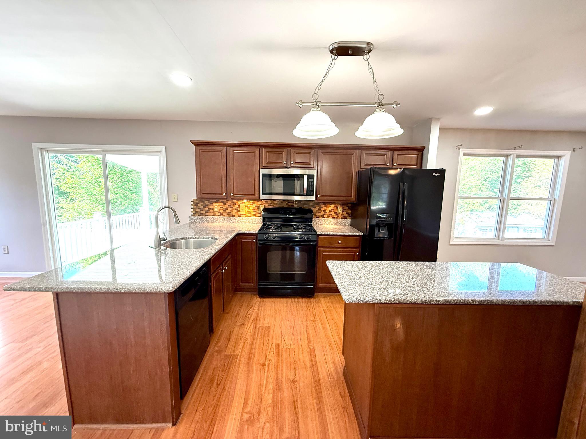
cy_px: 220
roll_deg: -1.1
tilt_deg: -6.1
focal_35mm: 14
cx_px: 293
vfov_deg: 85.7
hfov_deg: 102.1
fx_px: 237
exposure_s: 1/120
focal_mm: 2.22
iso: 500
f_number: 2.2
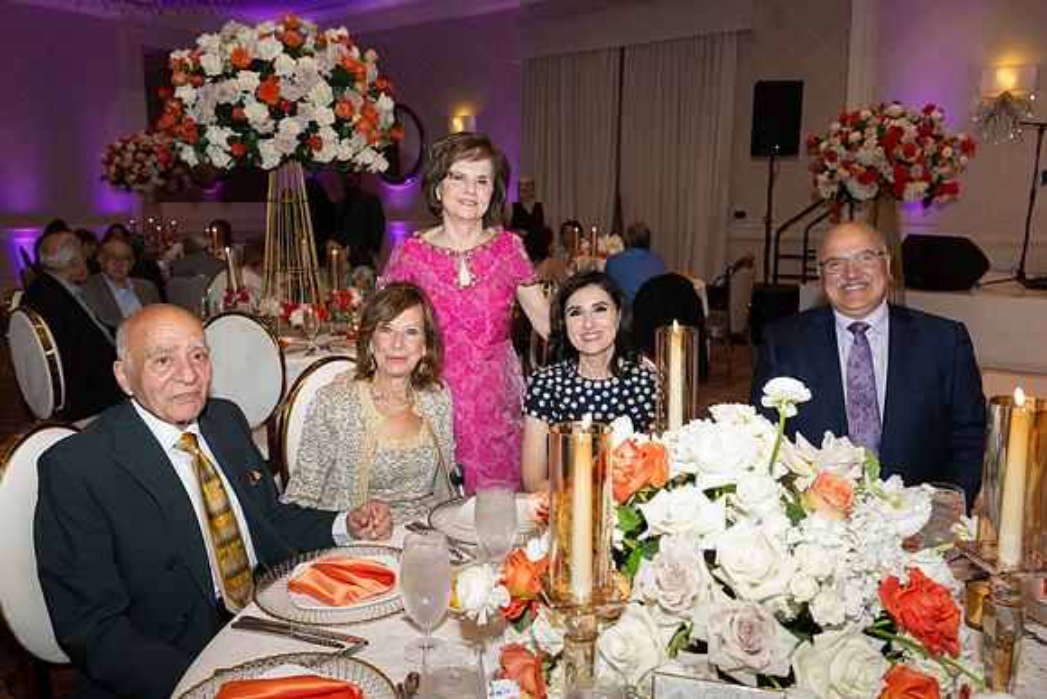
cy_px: 350
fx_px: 829
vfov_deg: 45.7
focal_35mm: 28
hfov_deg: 64.5
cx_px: 524
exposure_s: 1/100
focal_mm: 28.5
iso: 800
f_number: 5.6
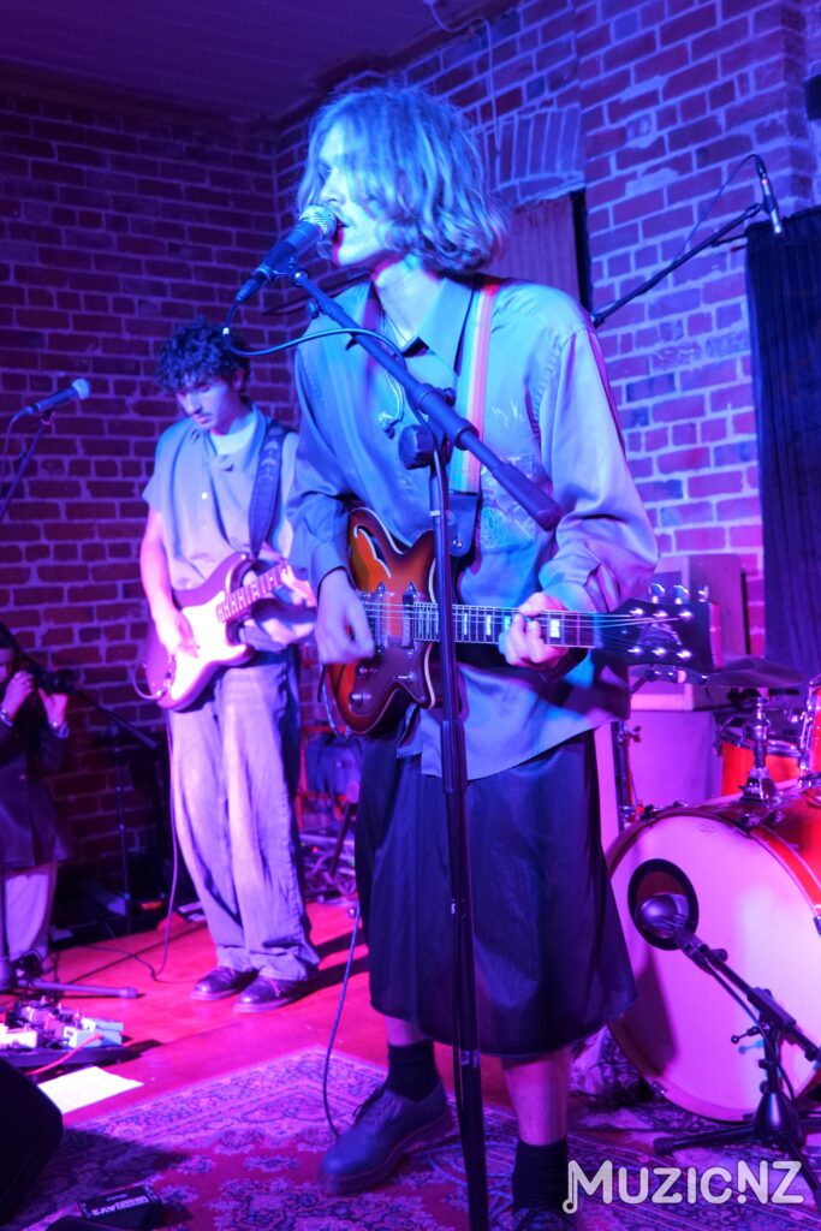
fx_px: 1368
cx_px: 410
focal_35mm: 40
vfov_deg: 48.5
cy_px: 616
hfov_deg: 33.4
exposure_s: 1/50
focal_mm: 40
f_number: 4.6
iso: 6400
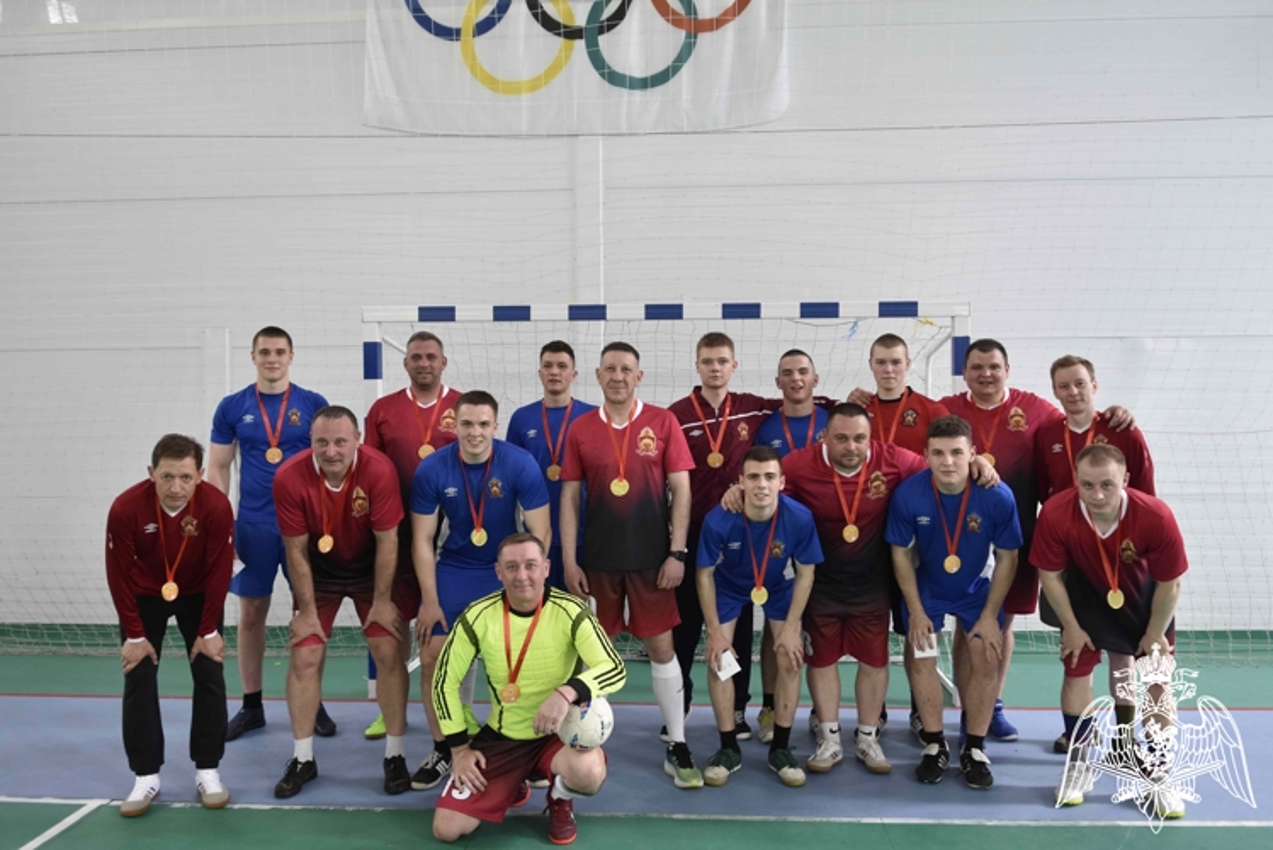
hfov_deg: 61.9
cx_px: 636
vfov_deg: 43.6
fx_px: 1061
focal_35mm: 30
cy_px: 425
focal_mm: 20
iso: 640
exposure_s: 1/125
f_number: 2.8
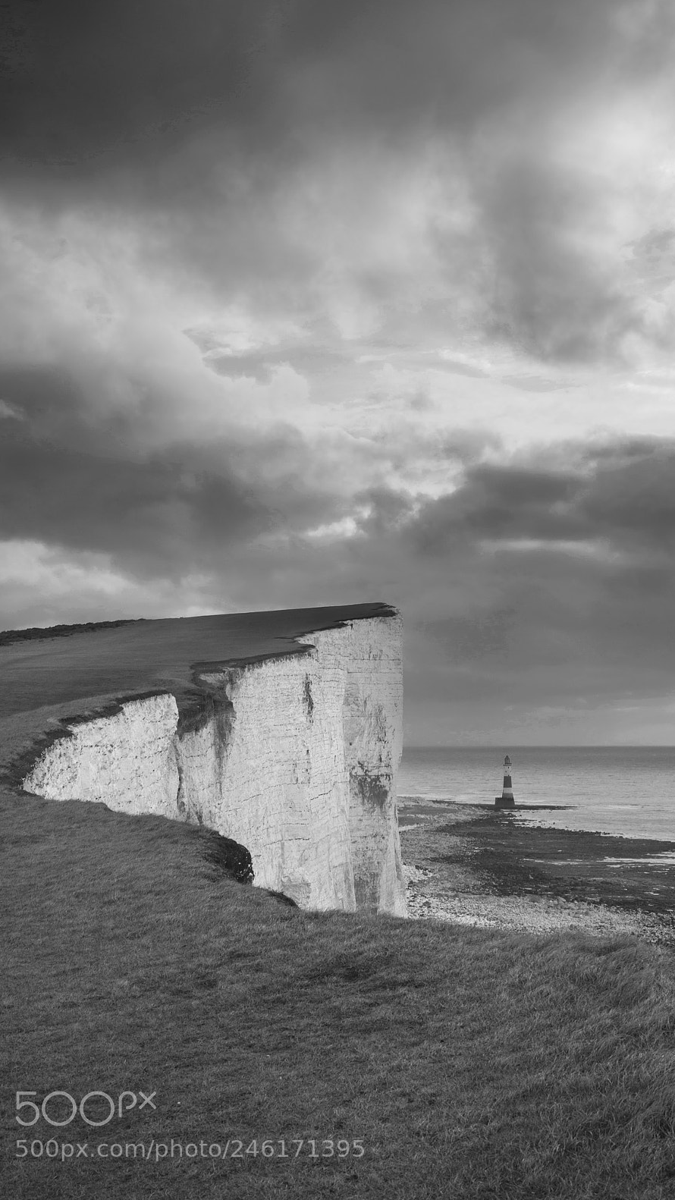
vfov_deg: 39.2
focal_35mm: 53
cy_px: 602
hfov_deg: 22.6
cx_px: 373
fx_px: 1686
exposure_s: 1/125
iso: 500
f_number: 11
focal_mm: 50
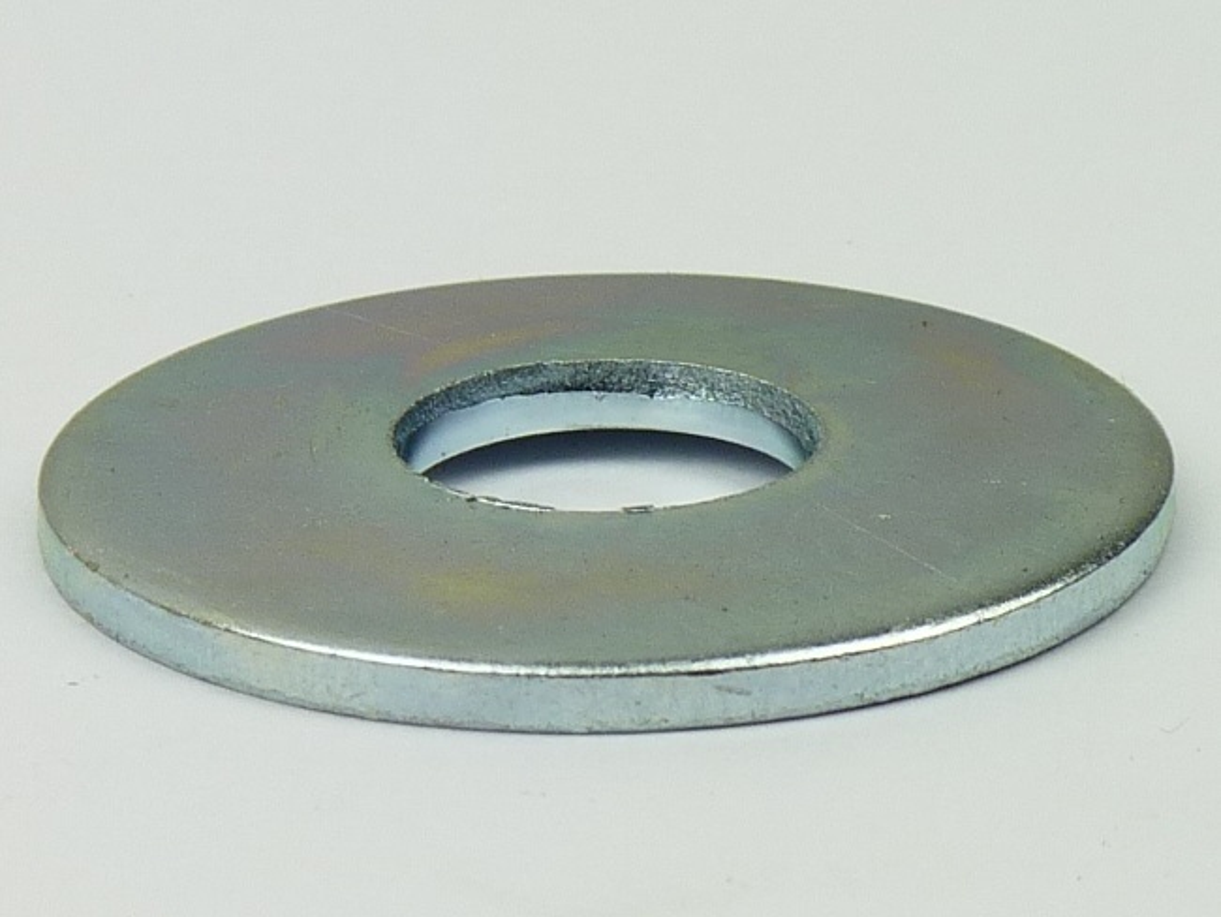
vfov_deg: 6.3
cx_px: 610
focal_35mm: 236
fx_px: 8327
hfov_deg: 8.4
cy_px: 458
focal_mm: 41.9
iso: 80
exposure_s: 1/60
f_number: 3.7
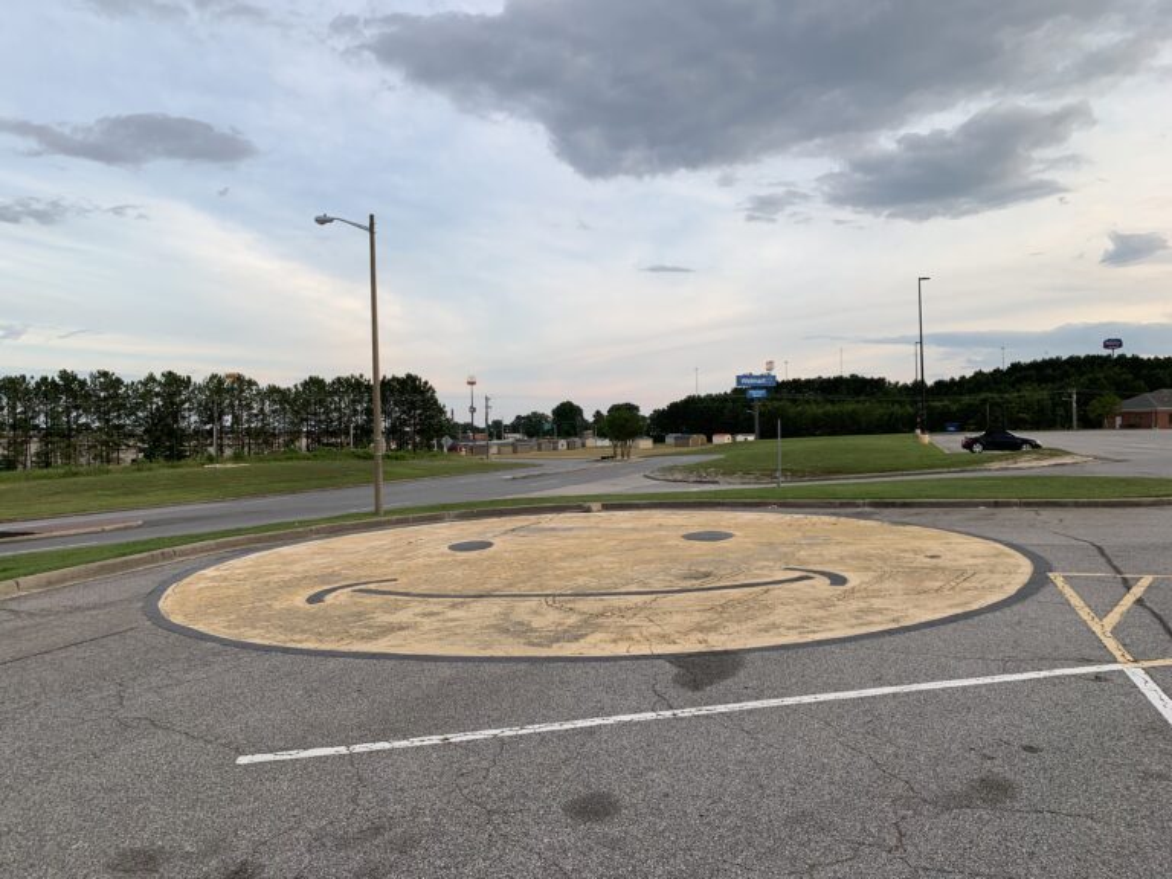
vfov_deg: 53.1
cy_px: 440
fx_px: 880
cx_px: 586
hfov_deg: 67.3
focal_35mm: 26
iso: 25
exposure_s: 1/188
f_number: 1.8
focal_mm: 4.25
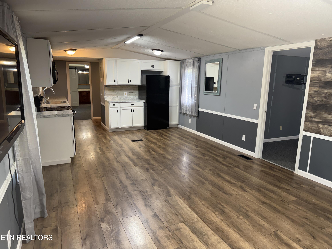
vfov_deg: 56.8
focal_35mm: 24
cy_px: 124
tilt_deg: -10.7
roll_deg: -0.5
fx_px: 230
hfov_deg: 71.6
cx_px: 166
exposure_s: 1/120
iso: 200
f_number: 1.78
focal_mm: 6.76
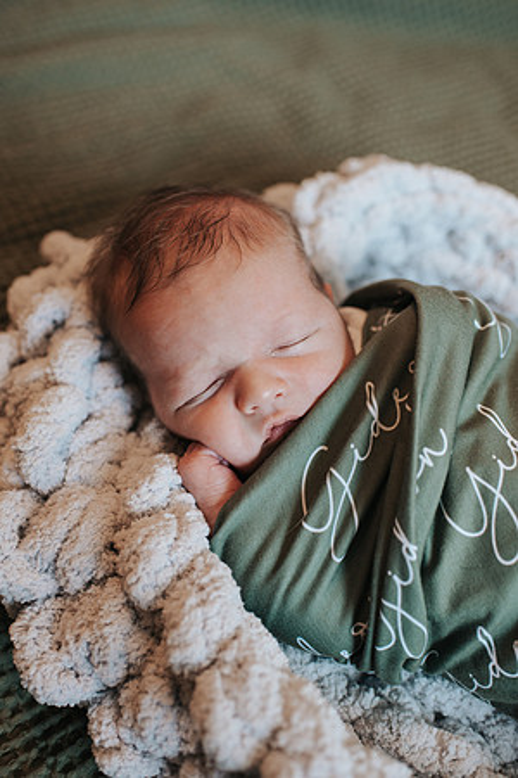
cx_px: 259
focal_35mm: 35
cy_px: 389
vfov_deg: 54.4
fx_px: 755
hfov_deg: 37.9
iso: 1000
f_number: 2.8
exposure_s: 1/250
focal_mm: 35
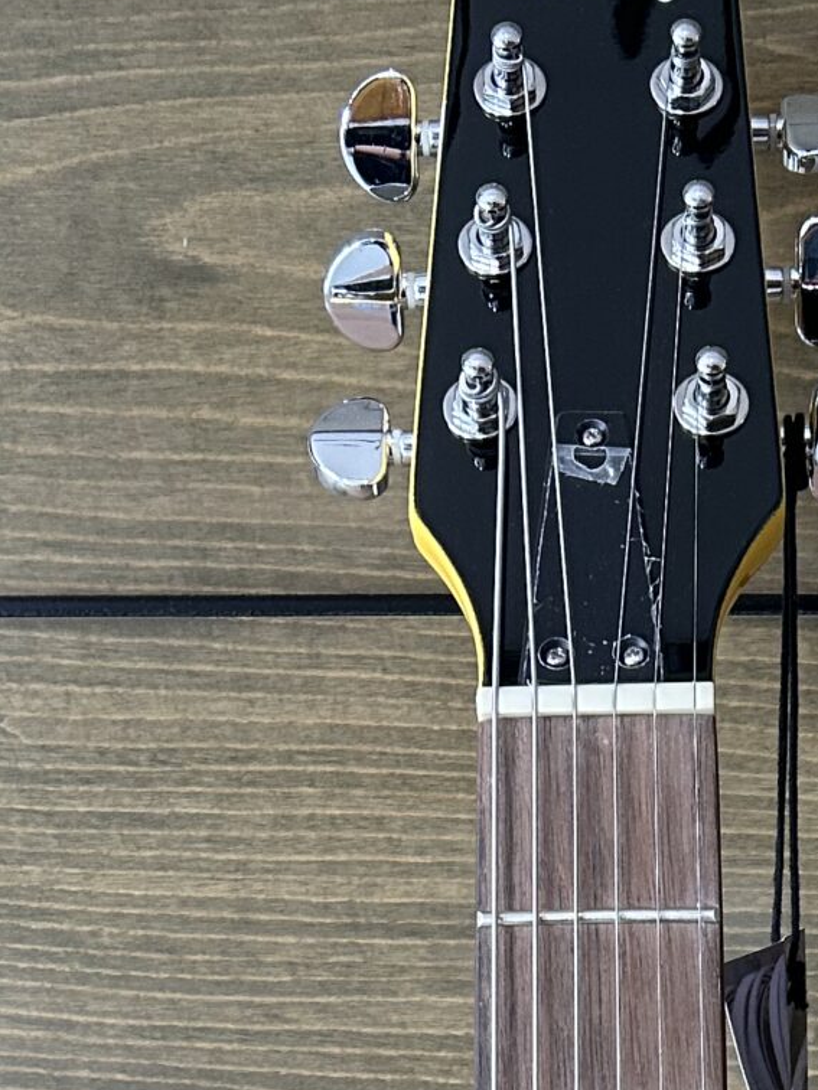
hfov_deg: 16.7
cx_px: 643
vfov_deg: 19.4
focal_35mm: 88
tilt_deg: -18.6
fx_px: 2773
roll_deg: -0.2
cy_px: 1648
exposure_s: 1/60
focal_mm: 5.7
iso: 160
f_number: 1.5
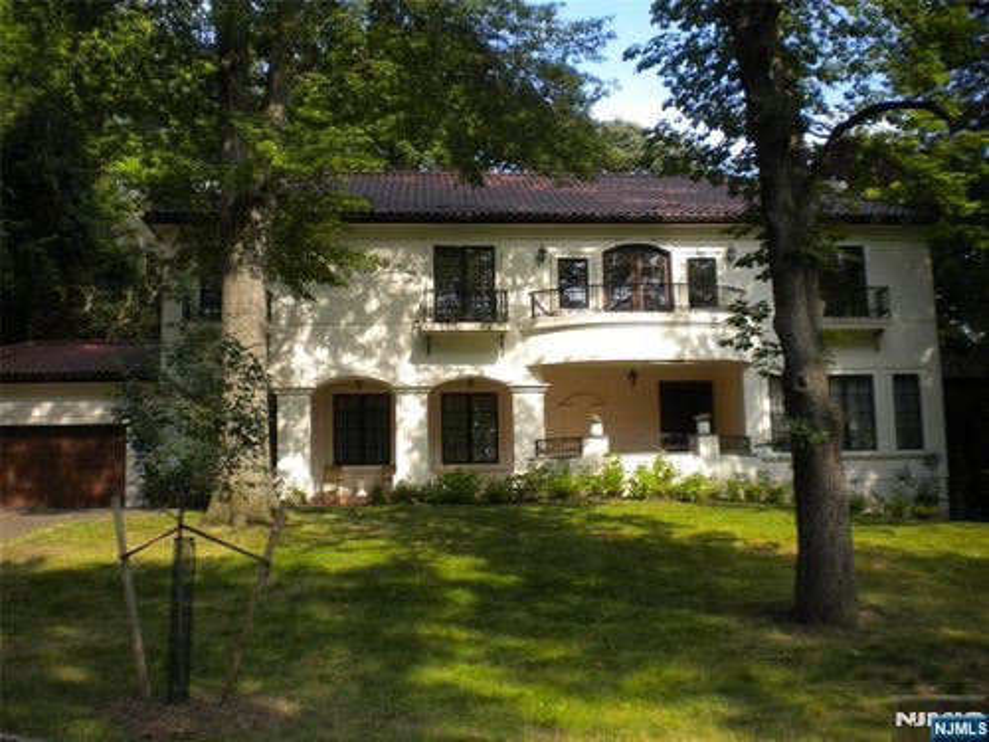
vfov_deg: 40.7
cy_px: 371
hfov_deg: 52.6
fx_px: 1000
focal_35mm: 35
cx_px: 494
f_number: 4.6
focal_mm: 6.3
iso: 80
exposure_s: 1/225
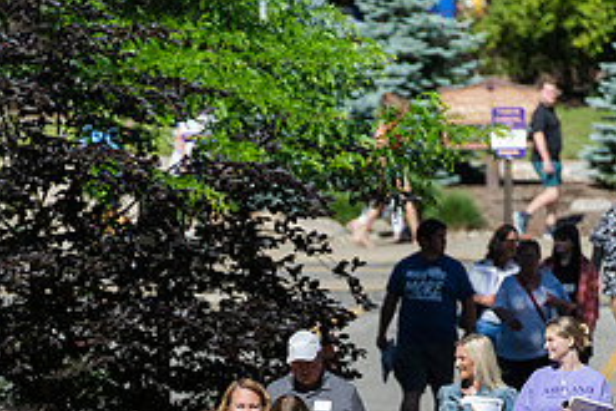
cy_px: 455
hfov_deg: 4.4
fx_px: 8029
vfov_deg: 2.9
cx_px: 337
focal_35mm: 469
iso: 100
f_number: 4
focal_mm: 200
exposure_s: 1/800
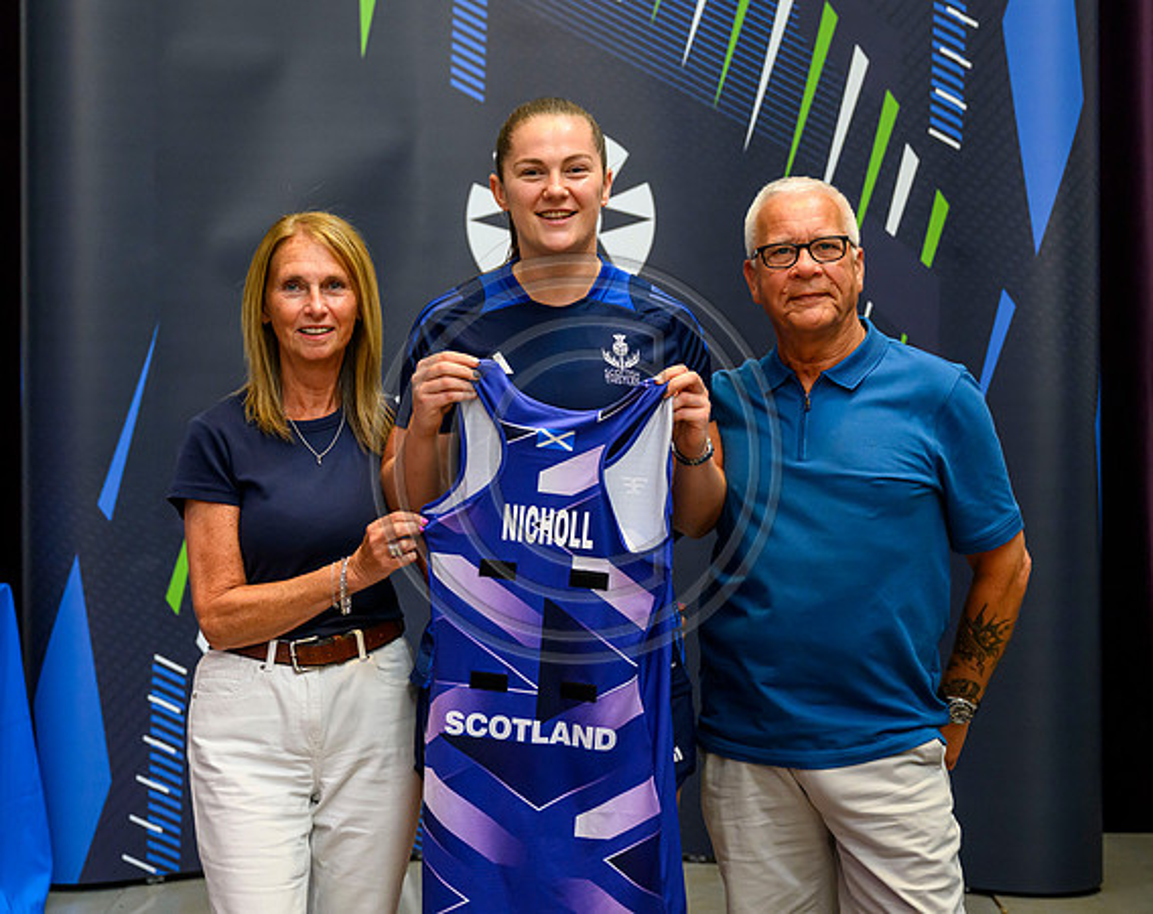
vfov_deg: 22.7
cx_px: 578
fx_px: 2266
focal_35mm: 67
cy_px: 359
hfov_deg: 28.5
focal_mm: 49
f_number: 3.5
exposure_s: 1/250
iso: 4000
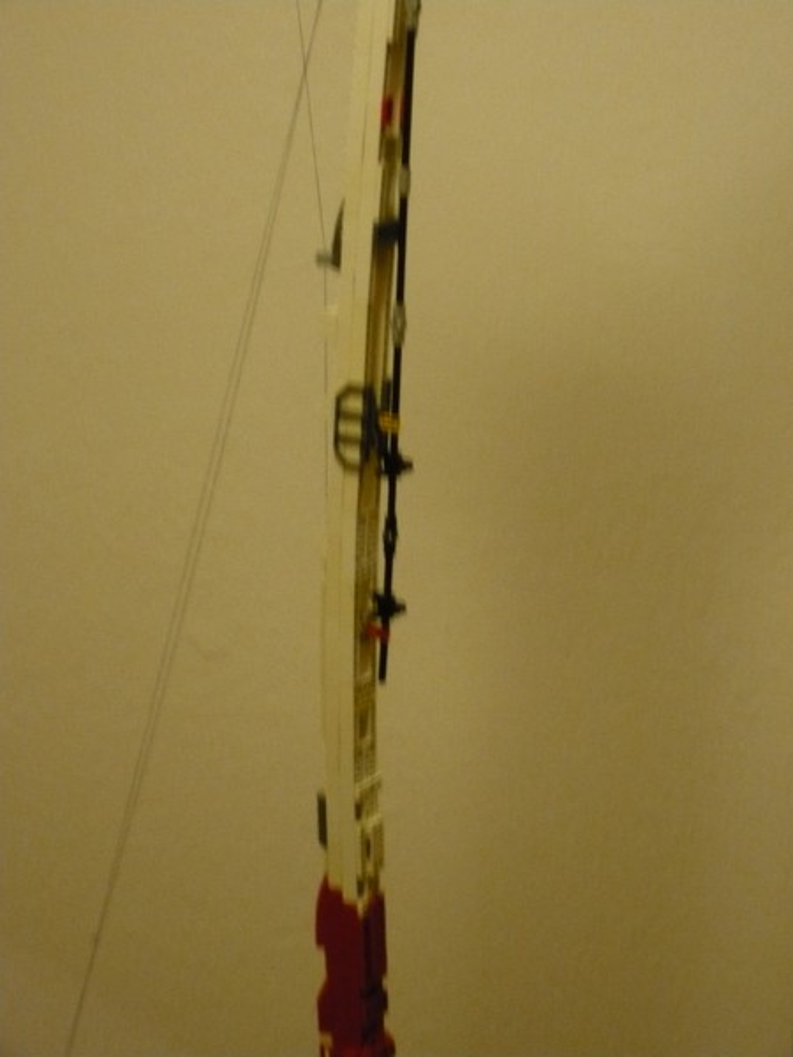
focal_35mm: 105
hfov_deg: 14.1
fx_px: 3207
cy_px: 528
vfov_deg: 18.7
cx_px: 396
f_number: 5
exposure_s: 1/4
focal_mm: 17.4
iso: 400
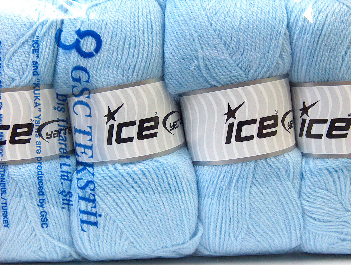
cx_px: 176
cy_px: 132
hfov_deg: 42.9
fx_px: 447
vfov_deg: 33.0
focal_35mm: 44
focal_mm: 8.96
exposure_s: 1/35
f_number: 2.8
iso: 200
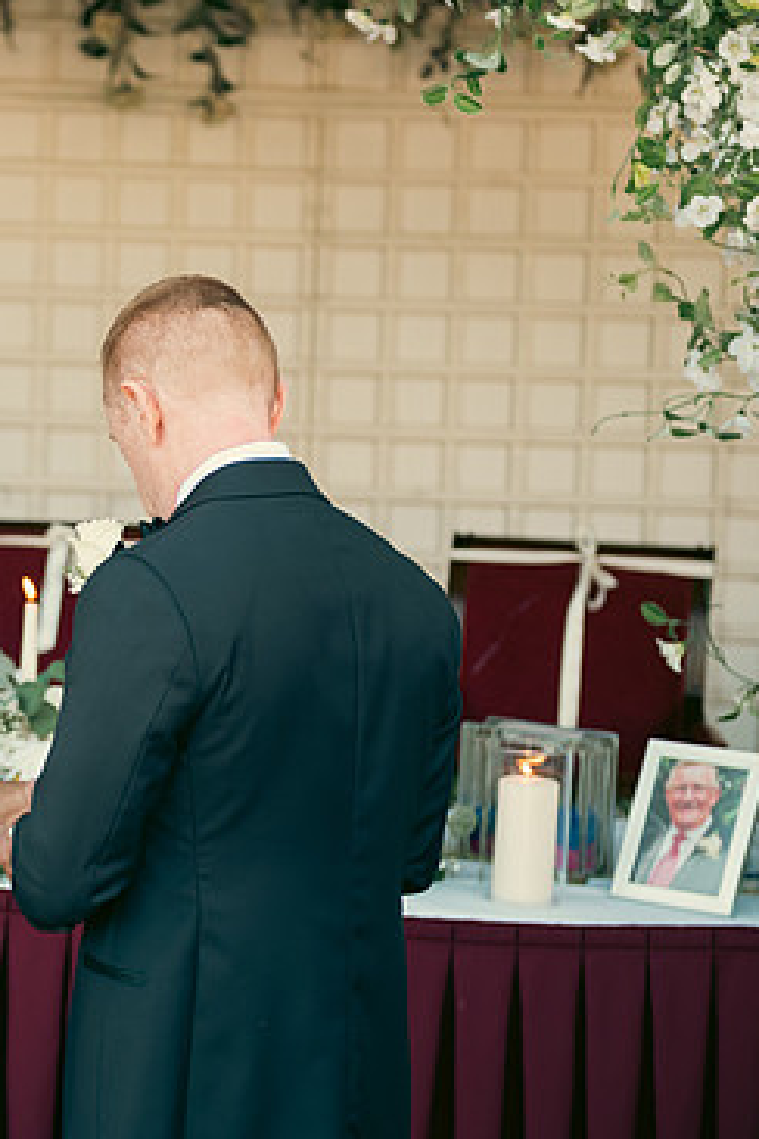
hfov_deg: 12.2
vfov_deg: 18.4
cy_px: 546
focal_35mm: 111
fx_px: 3510
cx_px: -47
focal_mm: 70
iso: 320
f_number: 3.5
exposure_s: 1/250
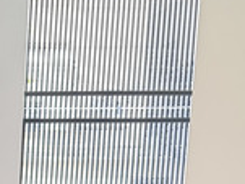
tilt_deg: -8.5
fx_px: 898
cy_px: 373
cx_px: -312
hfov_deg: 12.7
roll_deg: +0.2
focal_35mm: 127
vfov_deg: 10.6
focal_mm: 6.76
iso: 800
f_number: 1.78
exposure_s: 1/46
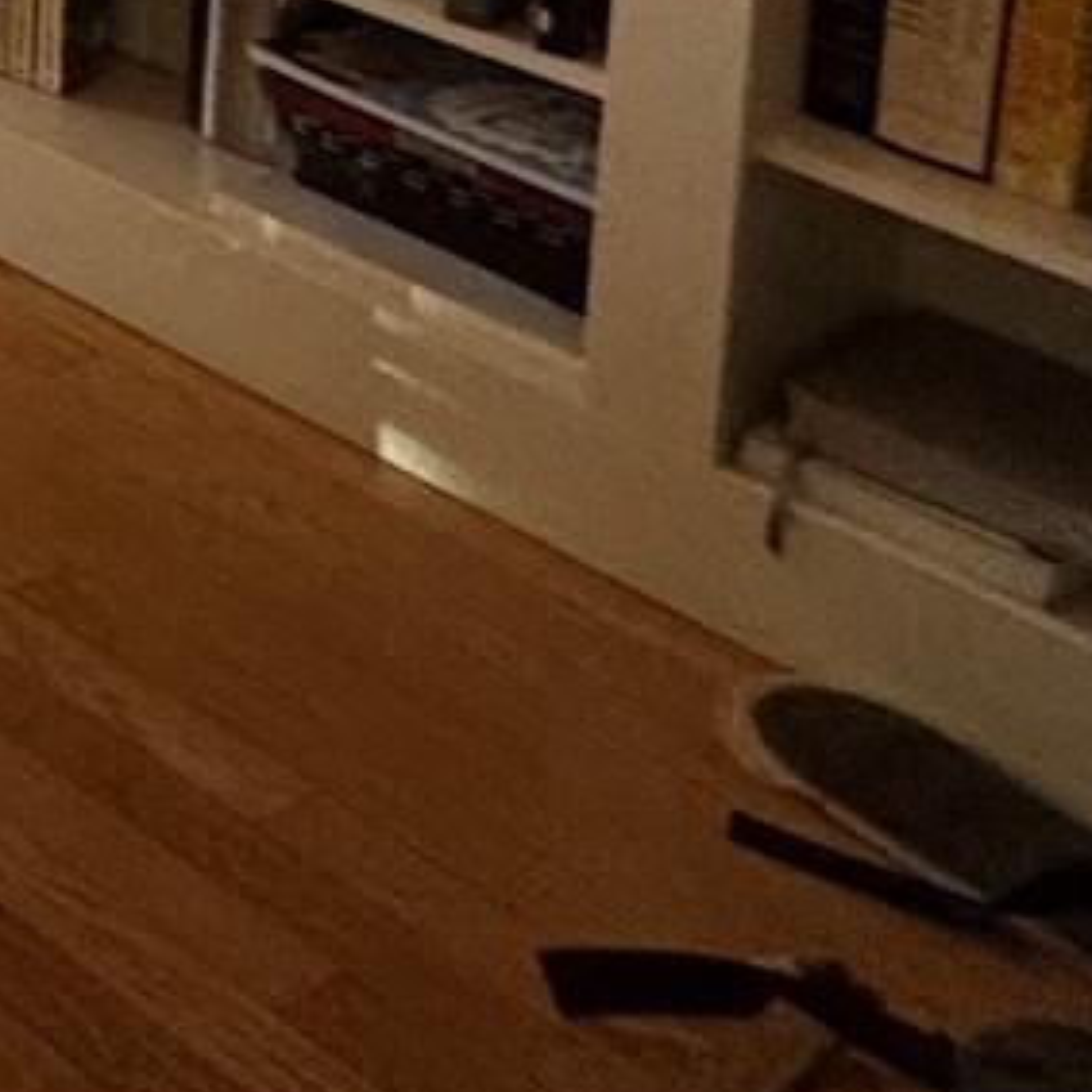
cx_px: -1736
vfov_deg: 18.3
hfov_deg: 13.7
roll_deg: +0.7
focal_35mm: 70
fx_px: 2498
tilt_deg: -5.8
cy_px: -980
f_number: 2.2
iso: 200
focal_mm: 2.22
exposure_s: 1/60
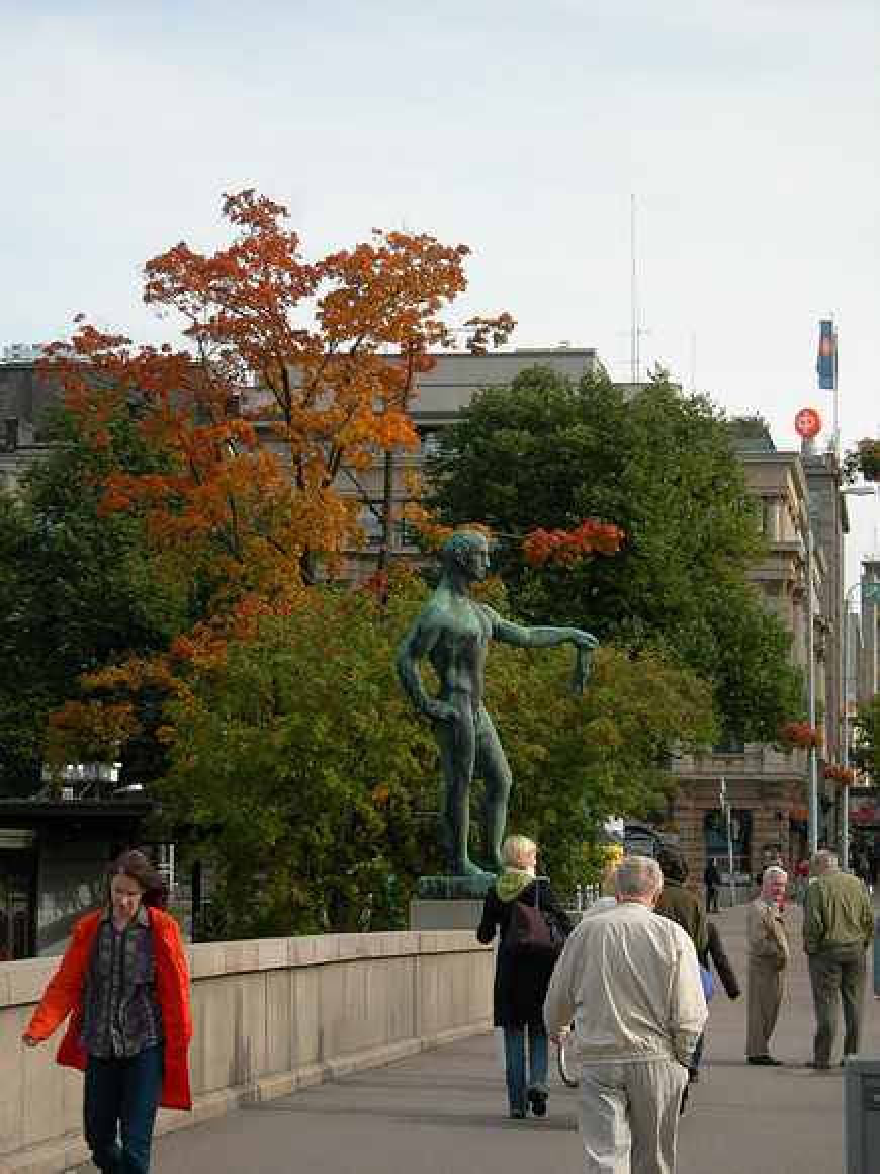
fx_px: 3830
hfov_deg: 13.1
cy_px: 587
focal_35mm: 113
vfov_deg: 17.4
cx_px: 440
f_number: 8.2
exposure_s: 1/97.7
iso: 50
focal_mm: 23.4
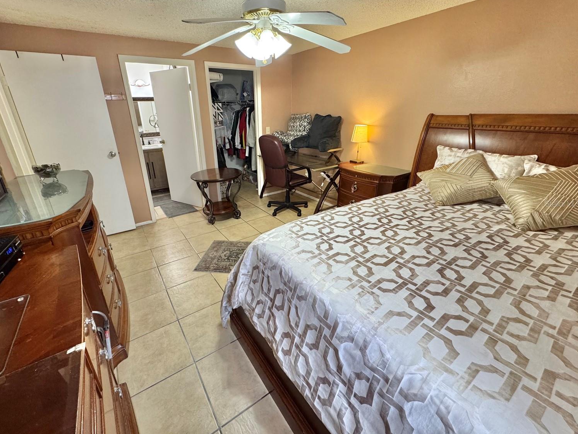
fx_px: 250
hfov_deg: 98.1
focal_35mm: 15
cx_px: 272
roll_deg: +0.9
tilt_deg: -21.4
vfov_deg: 81.7
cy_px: 203
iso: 250
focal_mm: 2.22
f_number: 2.2
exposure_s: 1/60
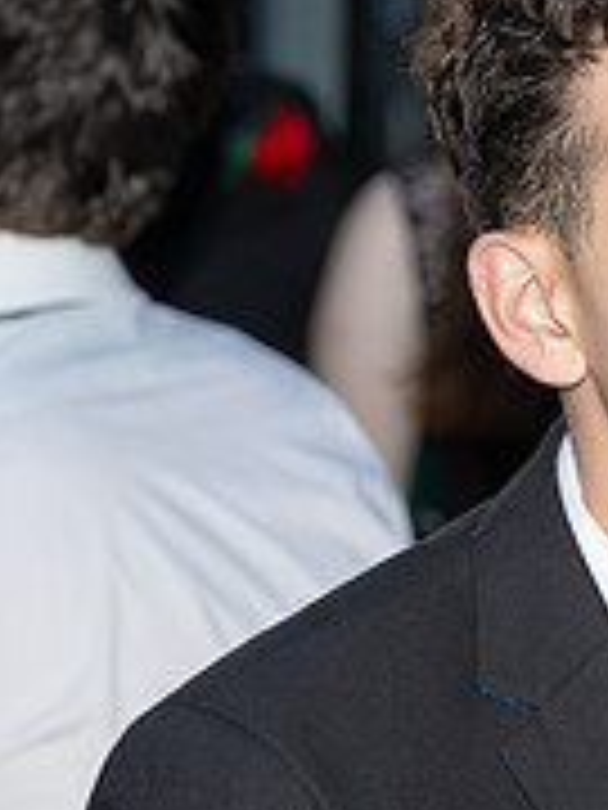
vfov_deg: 5.6
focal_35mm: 356
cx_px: 1153
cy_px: 416
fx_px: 8337
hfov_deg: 4.1
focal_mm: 115
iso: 320
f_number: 5.6
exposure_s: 1/160
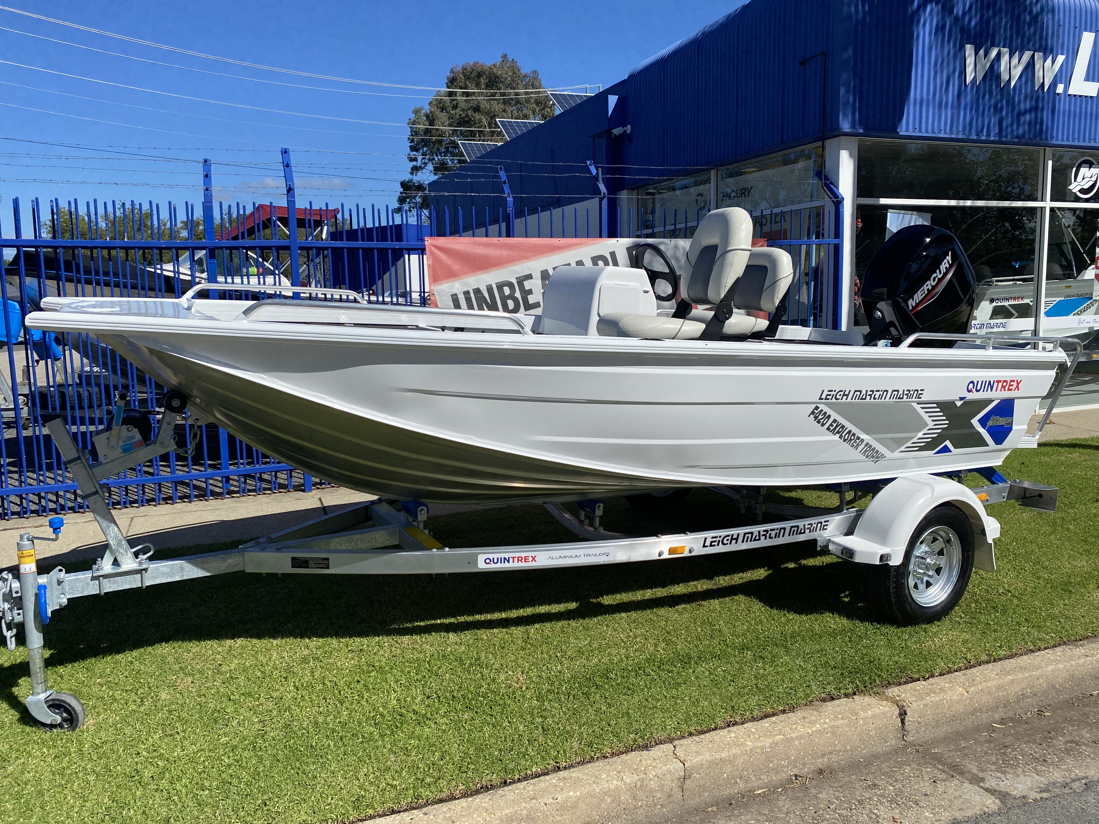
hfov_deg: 67.3
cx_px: 550
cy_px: 412
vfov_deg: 53.1
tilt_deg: -8.0
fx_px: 825
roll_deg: +0.5
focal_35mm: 26
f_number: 1.8
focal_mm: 4.25
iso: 32
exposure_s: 1/5495
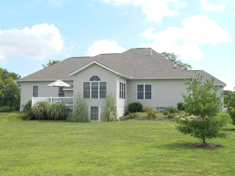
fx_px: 312
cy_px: 88
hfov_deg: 41.2
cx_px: 118
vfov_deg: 31.5
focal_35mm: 46
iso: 100
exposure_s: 1/500
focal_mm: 8.3
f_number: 4
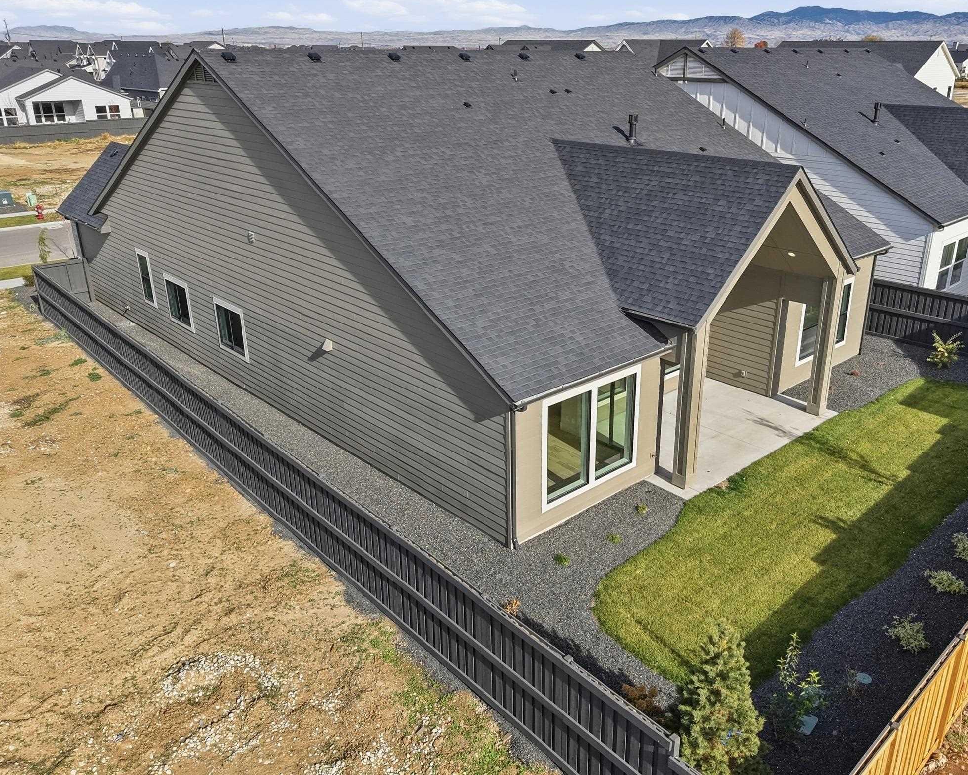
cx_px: 555
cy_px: 383
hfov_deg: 58.5
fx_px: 860
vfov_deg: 48.5
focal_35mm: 30
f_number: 1.8
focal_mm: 8.7
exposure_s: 1/6400
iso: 230
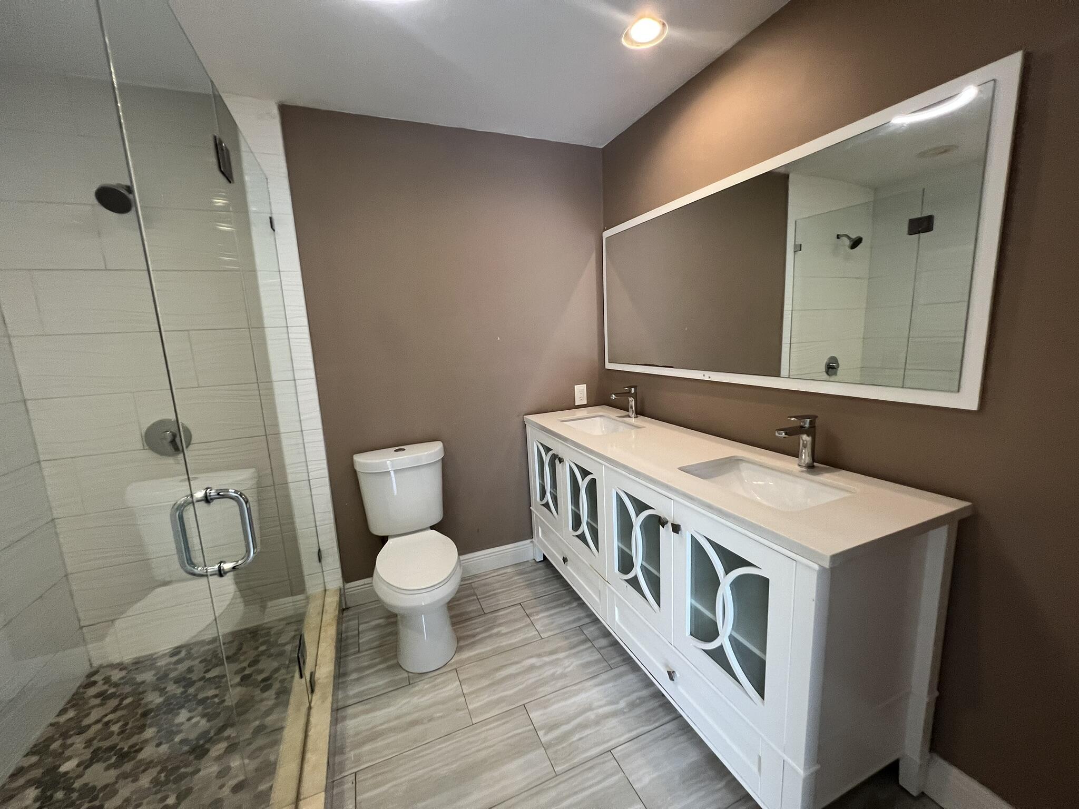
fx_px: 405
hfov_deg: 106.2
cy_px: 404
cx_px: 540
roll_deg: +3.4
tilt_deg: -10.0
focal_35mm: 13
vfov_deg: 89.9
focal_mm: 1.57
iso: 250
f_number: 1.8
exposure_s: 1/120
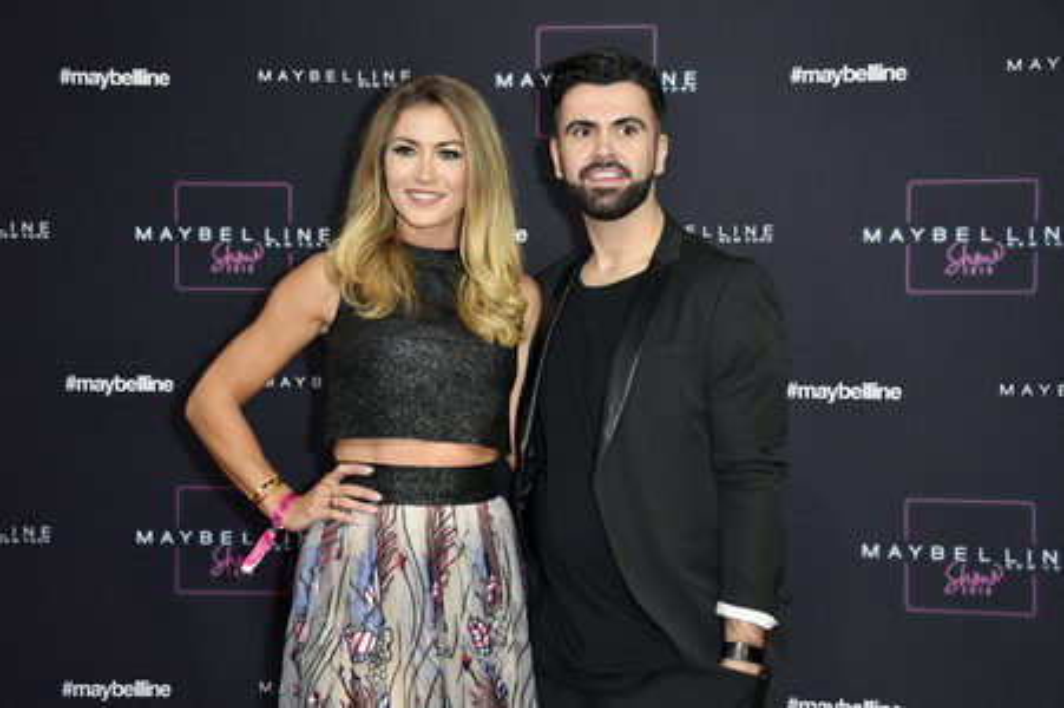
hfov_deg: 36.3
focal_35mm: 55
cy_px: 354
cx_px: 532
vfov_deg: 24.6
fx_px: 1624
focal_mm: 55
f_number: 5.6
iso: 640
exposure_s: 1/160
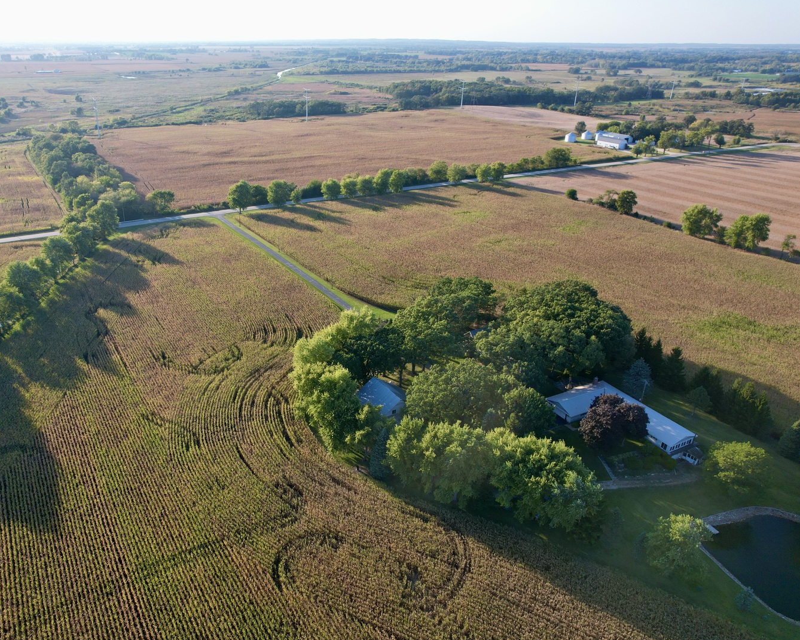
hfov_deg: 67.5
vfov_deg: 56.8
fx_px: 592
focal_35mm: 25
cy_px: 321
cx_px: 326
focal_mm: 8.38
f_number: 2.8
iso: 100
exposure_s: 1/180
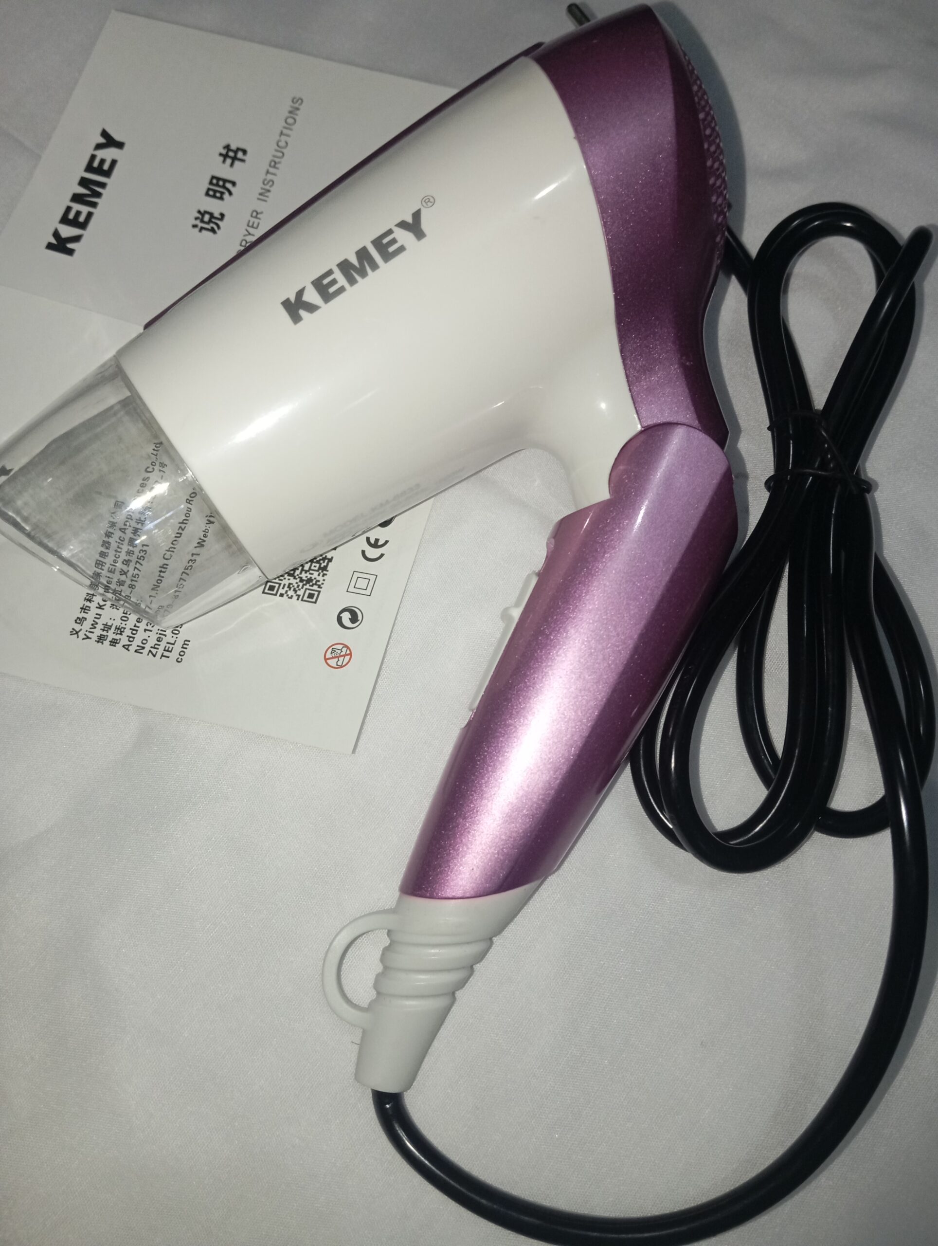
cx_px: 469
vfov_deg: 63.4
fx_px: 1009
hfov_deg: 49.9
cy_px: 623
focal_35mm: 28
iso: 758
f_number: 1.8
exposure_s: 1/50
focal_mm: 4.22
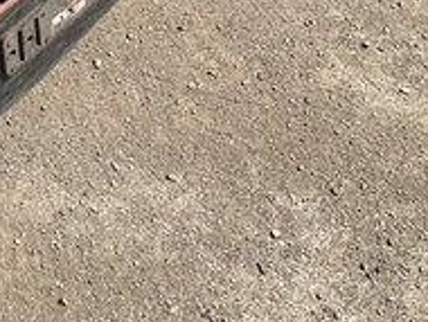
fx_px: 755
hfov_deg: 29.4
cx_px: -7
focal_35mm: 61
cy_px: 0
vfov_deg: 23.1
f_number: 1.8
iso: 25
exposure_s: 1/1675
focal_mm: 3
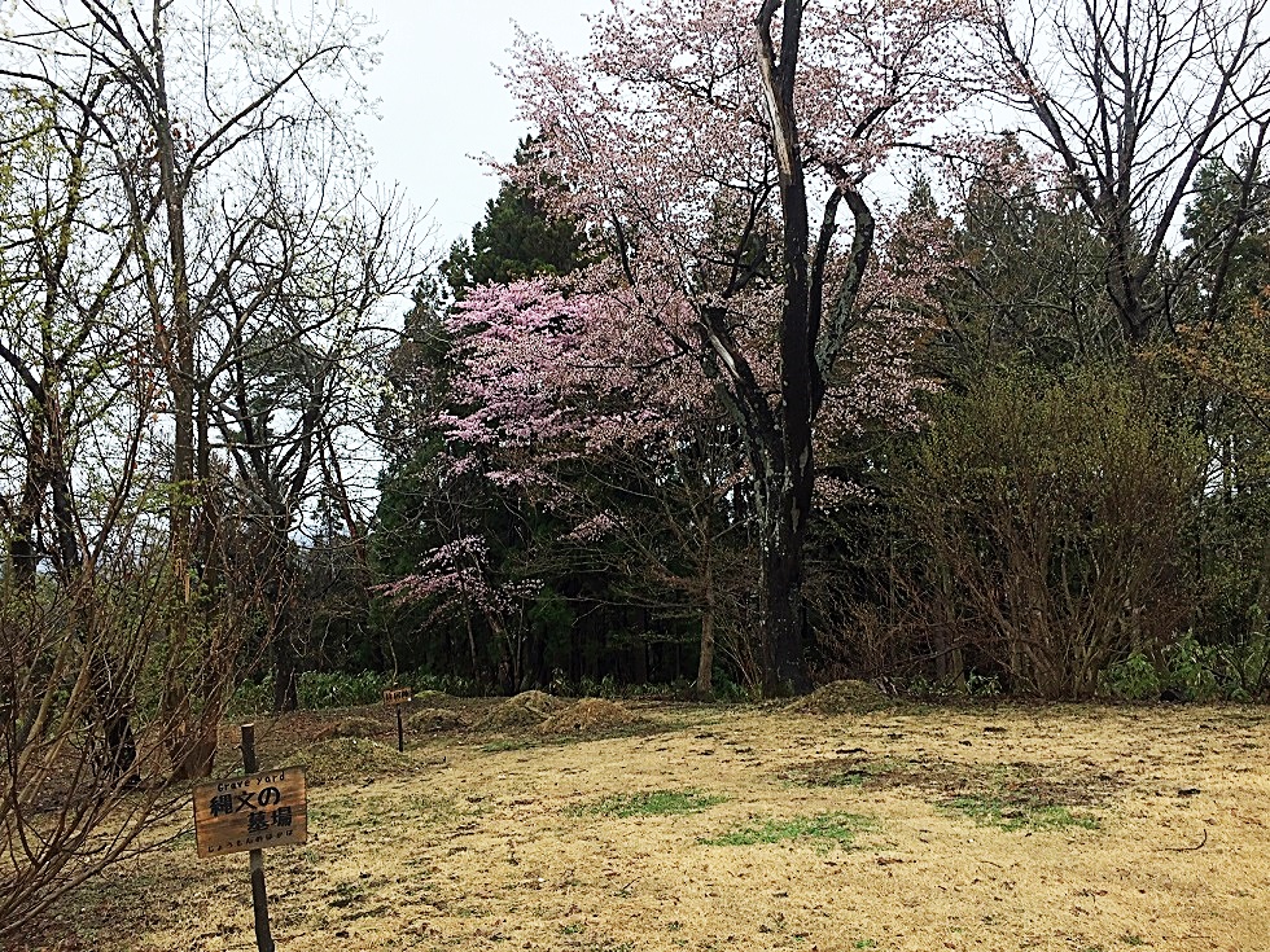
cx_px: 635
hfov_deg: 61.7
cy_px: 476
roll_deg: +1.4
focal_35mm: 29
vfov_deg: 48.2
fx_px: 1064
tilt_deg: +3.1
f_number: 2.2
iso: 40
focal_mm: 4.15
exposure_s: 1/120
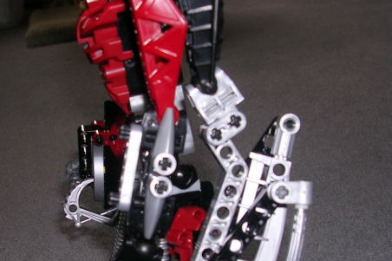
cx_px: 167
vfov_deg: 24.1
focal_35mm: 56
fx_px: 610
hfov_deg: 35.6
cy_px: 168
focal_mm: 5.8
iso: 50
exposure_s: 1/60.1
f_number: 2.8
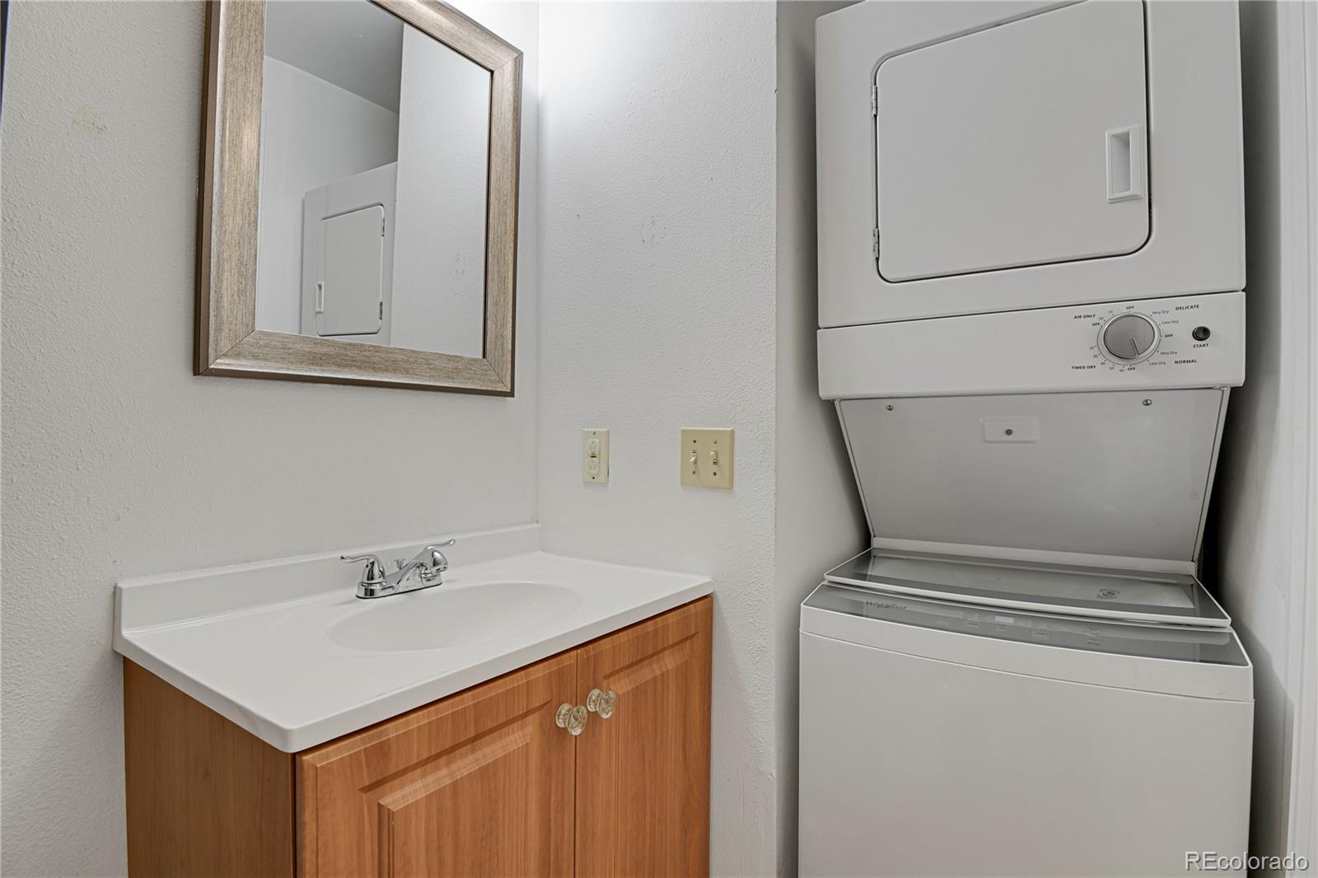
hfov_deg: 93.3
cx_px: 659
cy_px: 439
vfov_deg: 70.4
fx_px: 622
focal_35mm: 17
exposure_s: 1.6
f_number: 8
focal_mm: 17
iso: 250
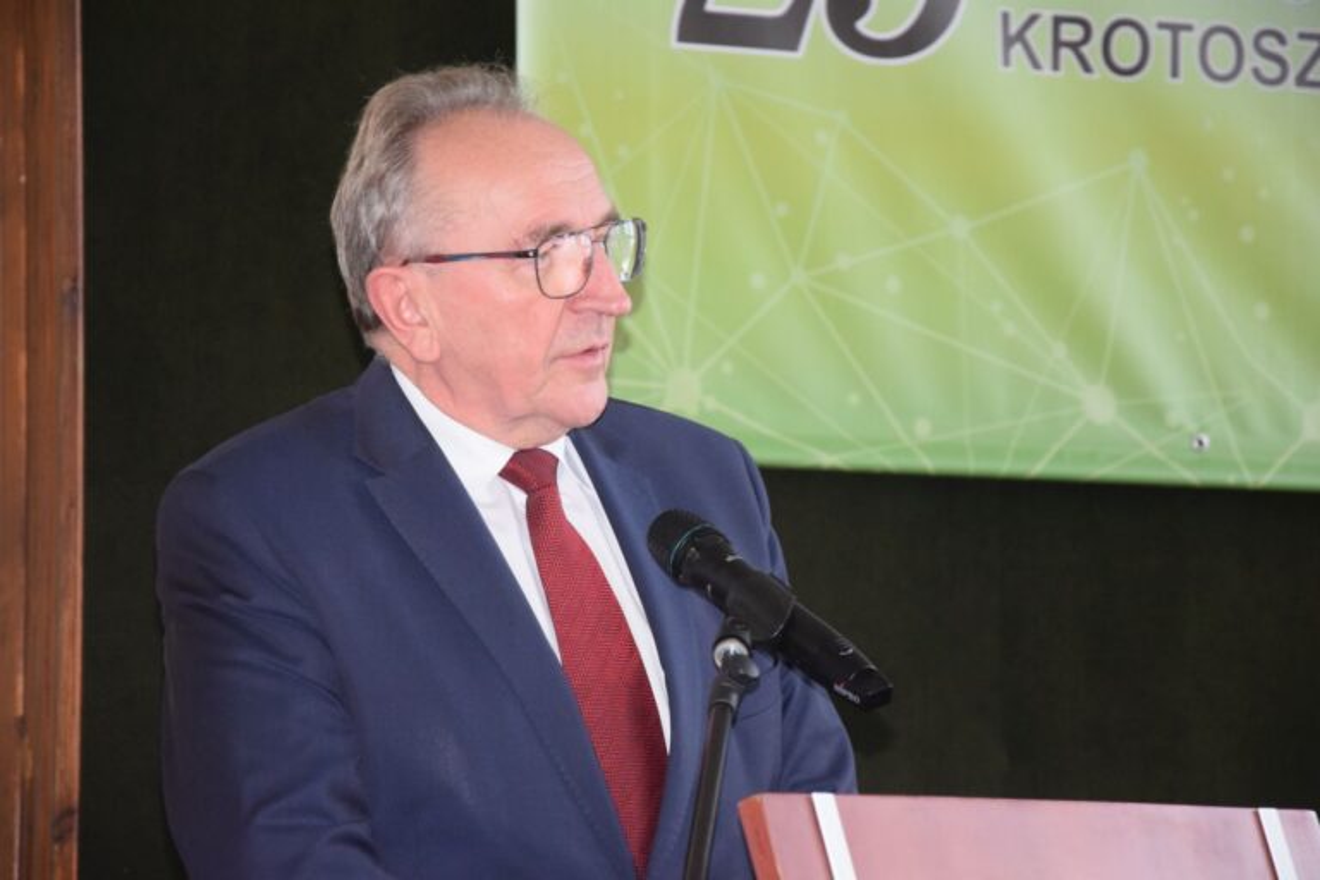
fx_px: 5775
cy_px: 440
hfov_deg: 13.0
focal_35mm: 158
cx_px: 660
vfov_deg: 8.7
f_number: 5.6
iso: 3200
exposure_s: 1/60
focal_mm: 105
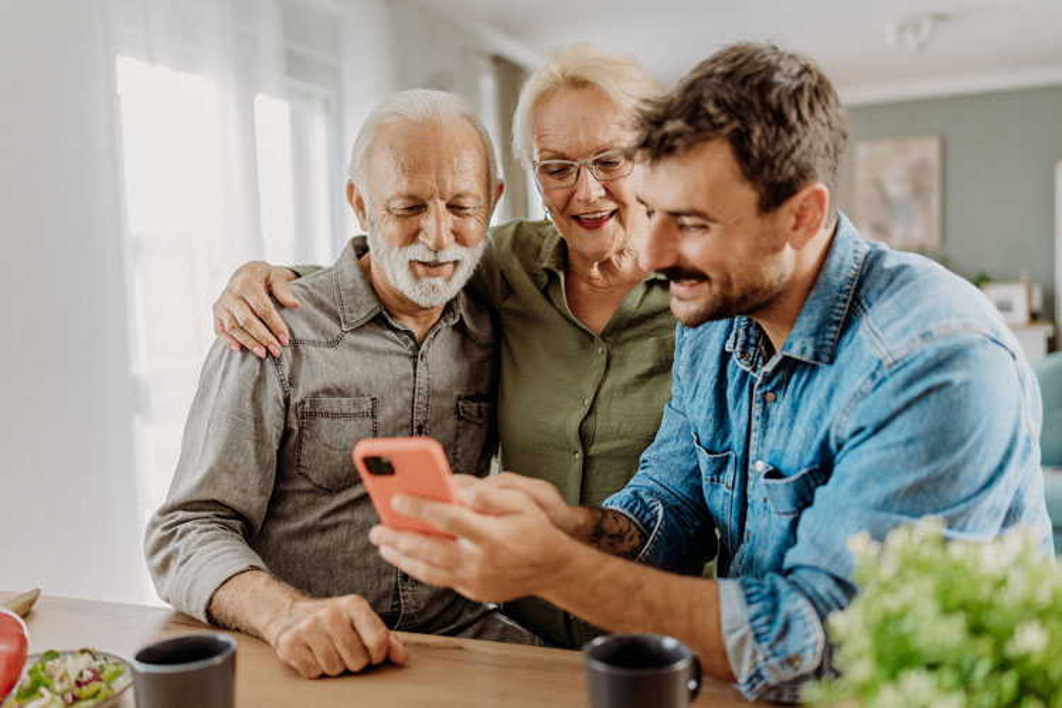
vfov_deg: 37.9
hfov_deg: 54.4
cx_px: 531
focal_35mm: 35
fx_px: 1032
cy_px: 354
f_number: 1.4
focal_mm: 35
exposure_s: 1/500
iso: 320
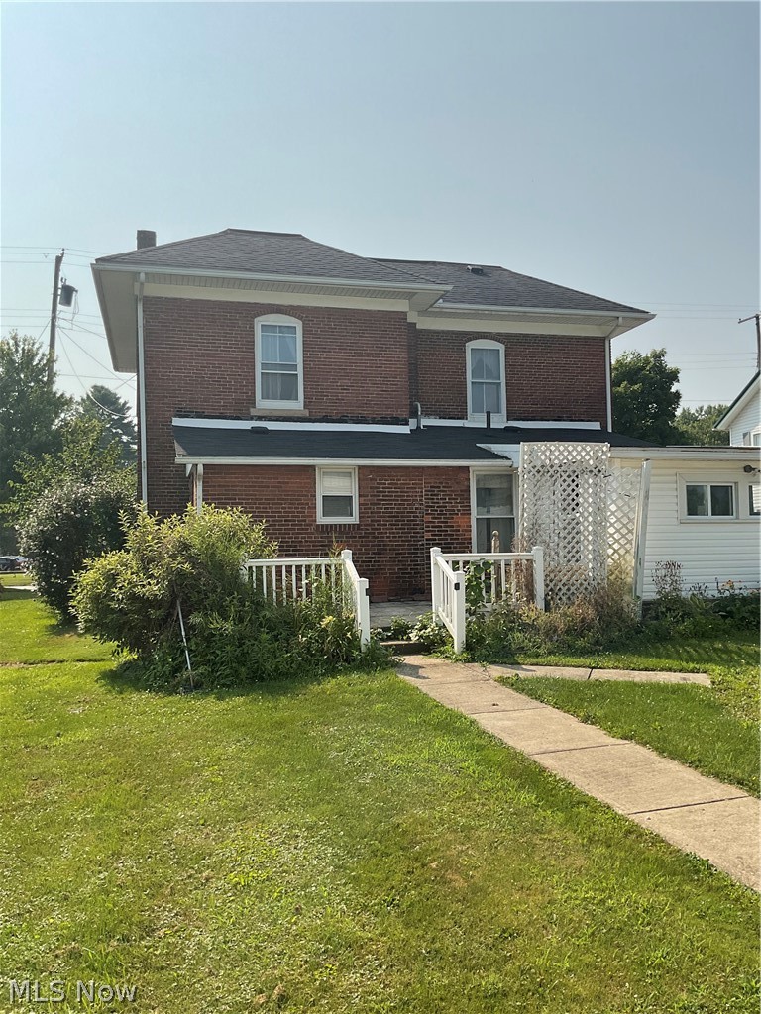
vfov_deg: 61.7
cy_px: 507
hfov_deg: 48.2
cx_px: 380
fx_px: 850
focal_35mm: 29
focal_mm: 3
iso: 16
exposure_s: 1/2667
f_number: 1.8
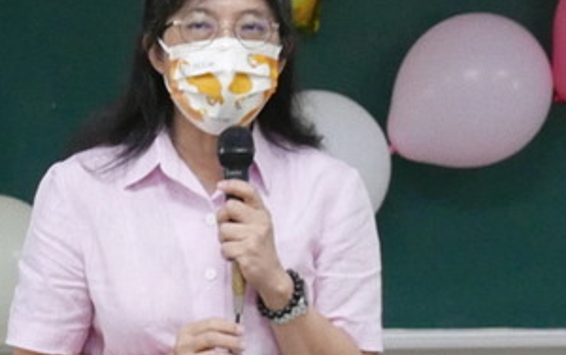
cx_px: 443
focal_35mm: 457
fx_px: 7055
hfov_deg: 4.6
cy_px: 128
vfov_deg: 2.9
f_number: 2.8
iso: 800
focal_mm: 31.5
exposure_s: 1/80
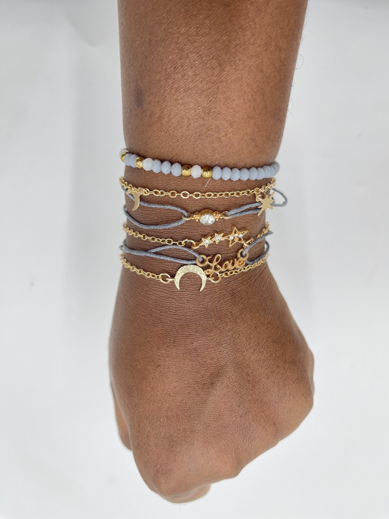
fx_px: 375
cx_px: 194
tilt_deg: -76.8
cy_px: 260
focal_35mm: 25
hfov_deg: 54.9
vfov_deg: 69.4
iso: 50
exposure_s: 1/121
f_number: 1.6
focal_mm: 5.1
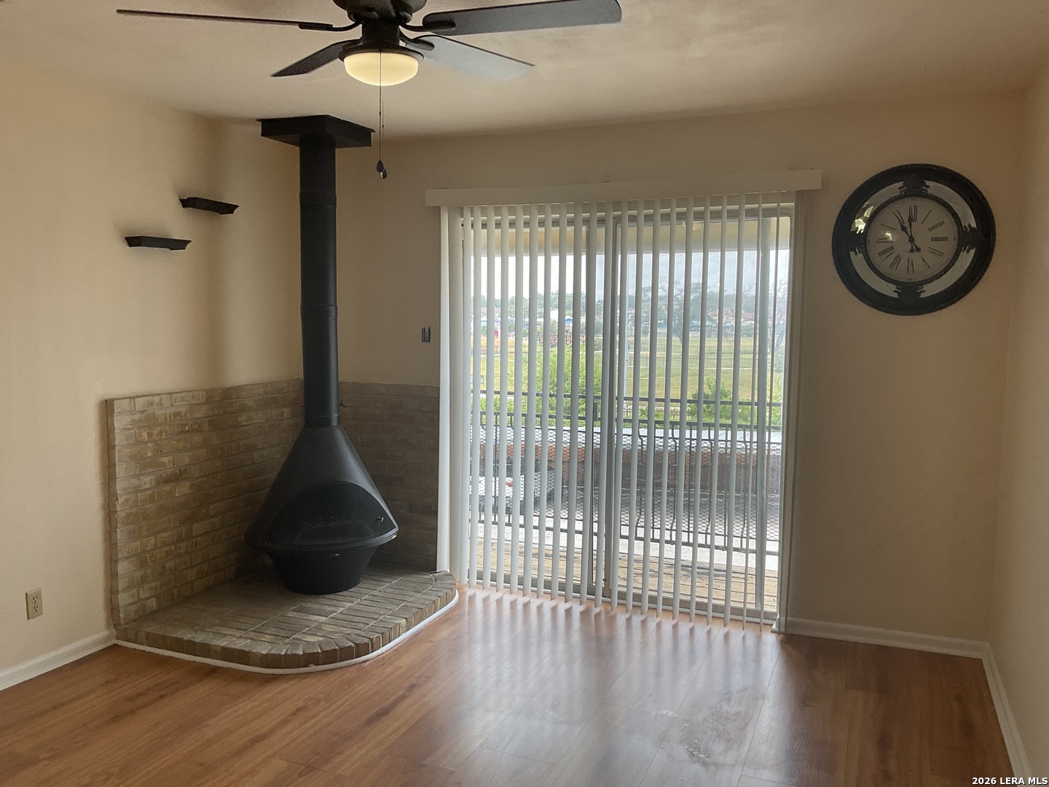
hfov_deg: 61.7
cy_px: 394
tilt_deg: -3.8
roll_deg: -0.7
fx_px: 879
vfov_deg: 48.2
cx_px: 524
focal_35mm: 29
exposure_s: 1/120
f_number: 1.8
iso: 20
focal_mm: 3
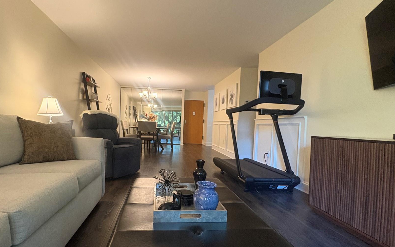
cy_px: 134
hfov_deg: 87.7
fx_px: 205
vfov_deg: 62.1
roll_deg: -1.3
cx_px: 177
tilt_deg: -1.8
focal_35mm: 19
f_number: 2.2
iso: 500
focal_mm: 2.22
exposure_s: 1/60
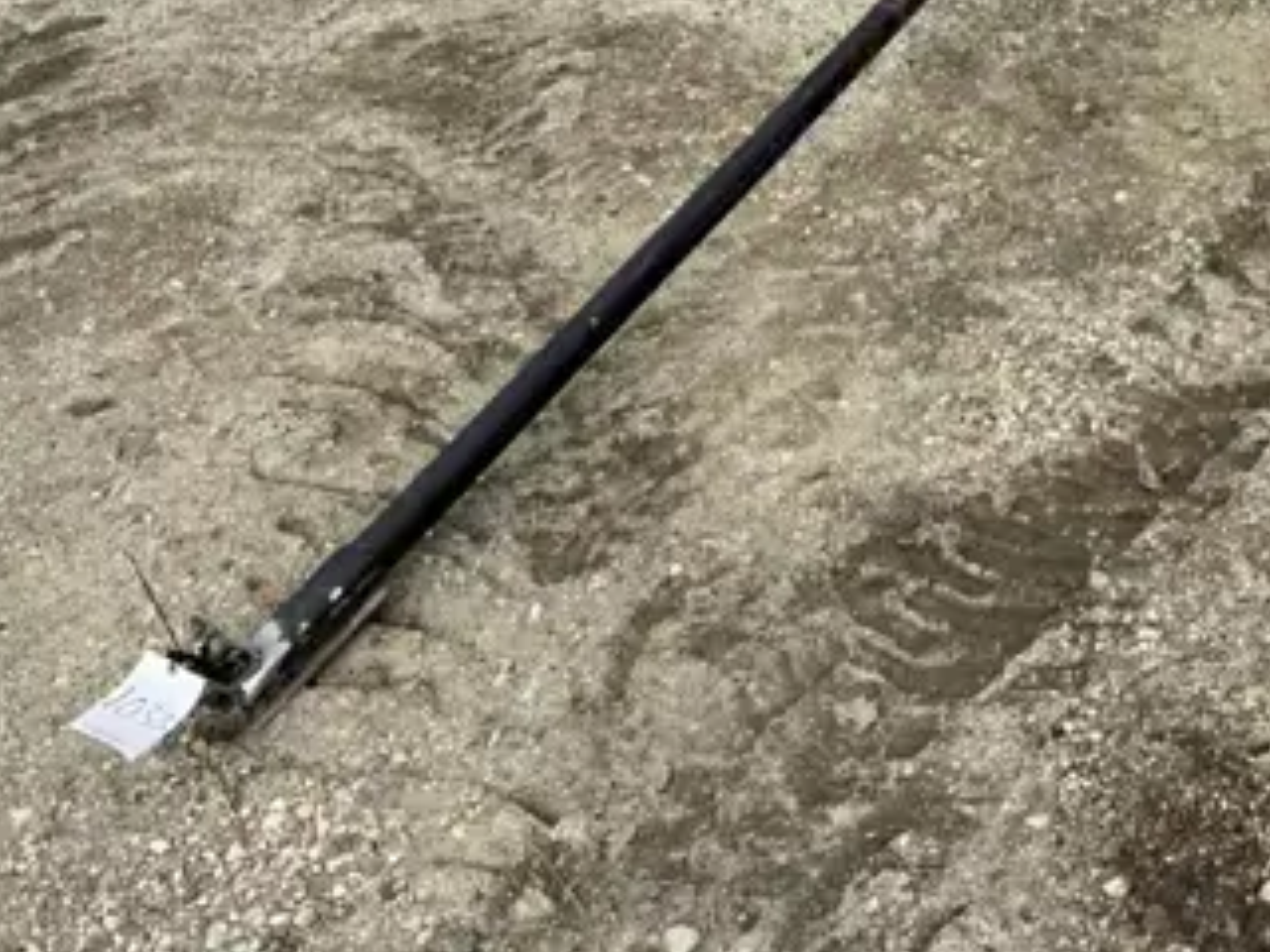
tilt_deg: -23.5
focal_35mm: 52
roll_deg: +0.4
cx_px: 1119
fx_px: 1908
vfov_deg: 26.6
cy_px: 16
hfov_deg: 34.9
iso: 50
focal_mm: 5.7
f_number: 1.5
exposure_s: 1/2299
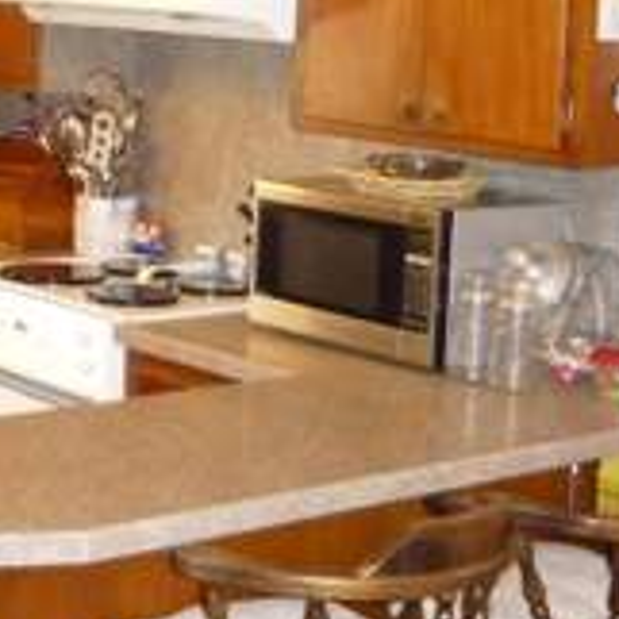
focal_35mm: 87
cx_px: 119
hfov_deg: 19.7
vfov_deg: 19.8
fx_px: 1760
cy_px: 133
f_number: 2.8
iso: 500
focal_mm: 5.5
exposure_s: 1/30
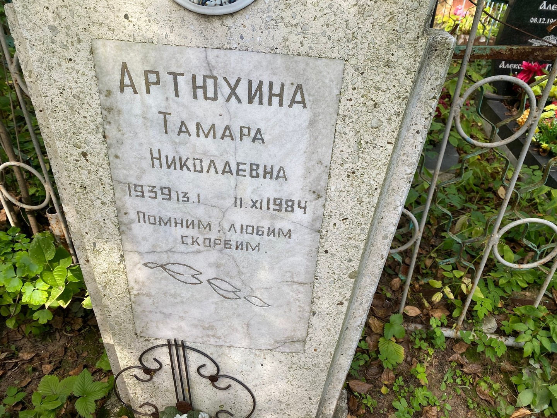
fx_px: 418
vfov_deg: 53.1
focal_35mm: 26
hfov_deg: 67.3
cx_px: 278
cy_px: 209
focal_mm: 4.25
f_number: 1.8
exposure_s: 1/204
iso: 32
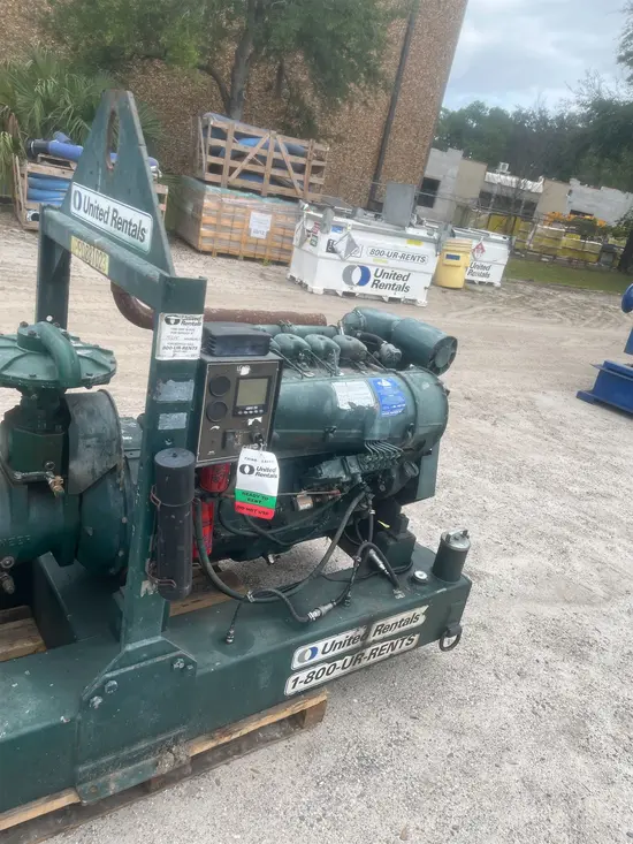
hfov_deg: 53.1
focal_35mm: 26
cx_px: 316
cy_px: 422
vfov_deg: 67.3
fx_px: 634
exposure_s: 1/761
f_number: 1.6
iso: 50
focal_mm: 5.1
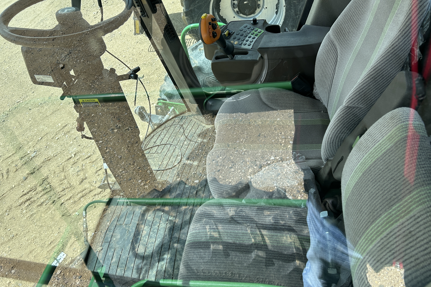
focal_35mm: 28
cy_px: 152
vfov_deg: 46.4
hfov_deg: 65.5
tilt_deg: -45.8
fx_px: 335
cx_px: 219
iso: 50
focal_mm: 5.7
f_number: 1.5
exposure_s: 1/1412
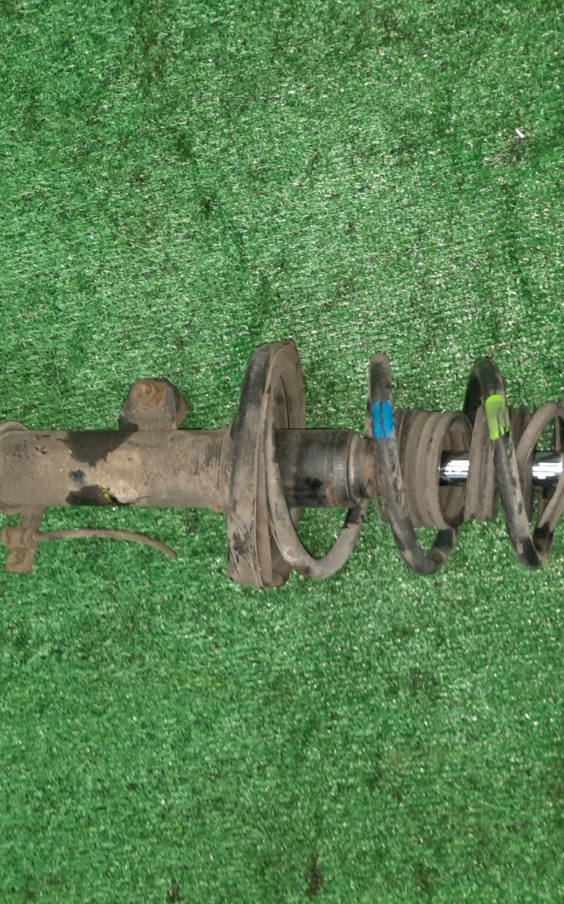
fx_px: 886
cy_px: 444
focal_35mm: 36
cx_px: 373
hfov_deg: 35.0
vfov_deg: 54.0
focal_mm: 4.6
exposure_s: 1/33
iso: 312
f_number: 2
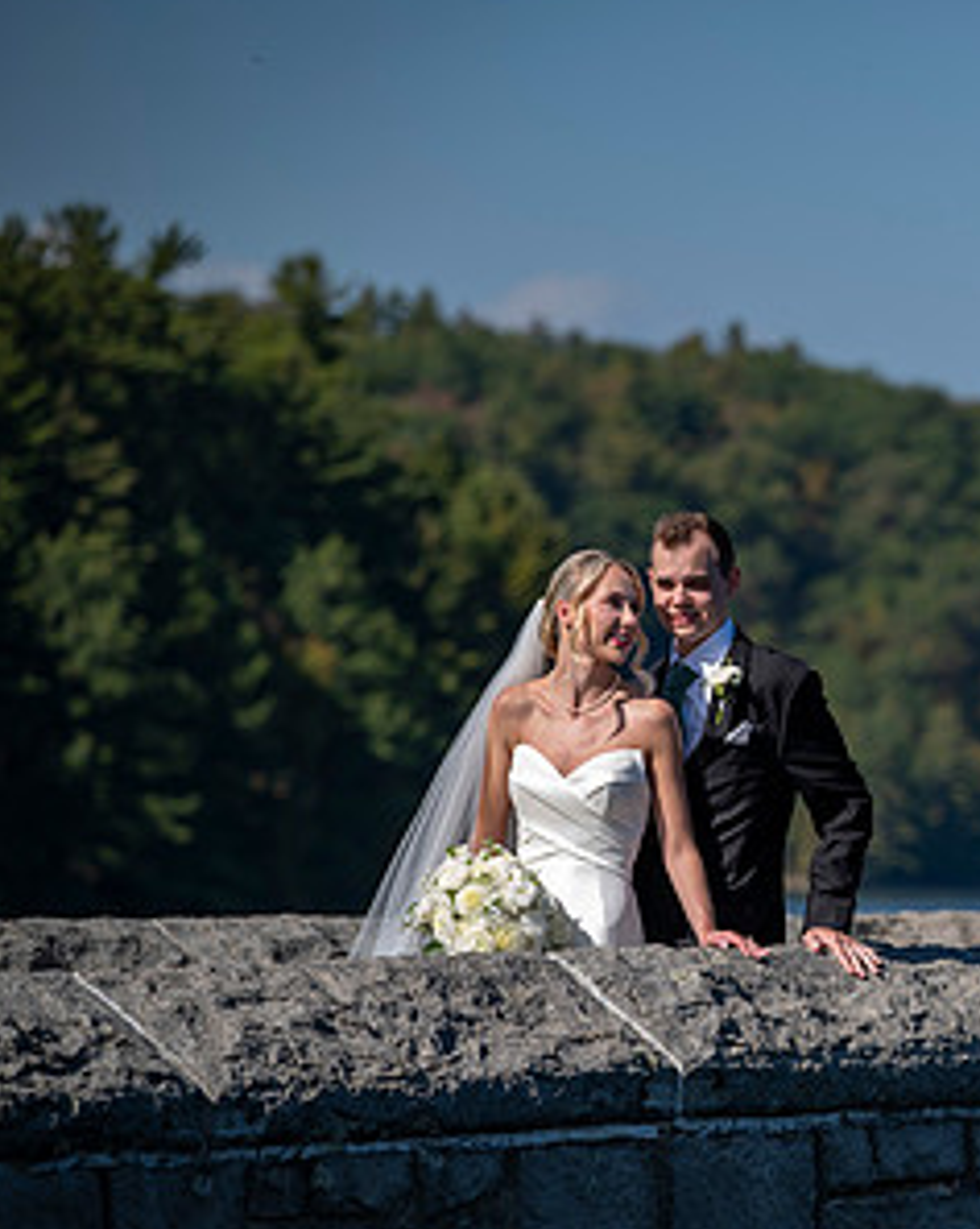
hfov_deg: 5.5
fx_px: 10203
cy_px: 703
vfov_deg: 6.9
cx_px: 1112
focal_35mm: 281
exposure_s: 1/1000
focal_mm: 150
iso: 50
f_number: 4
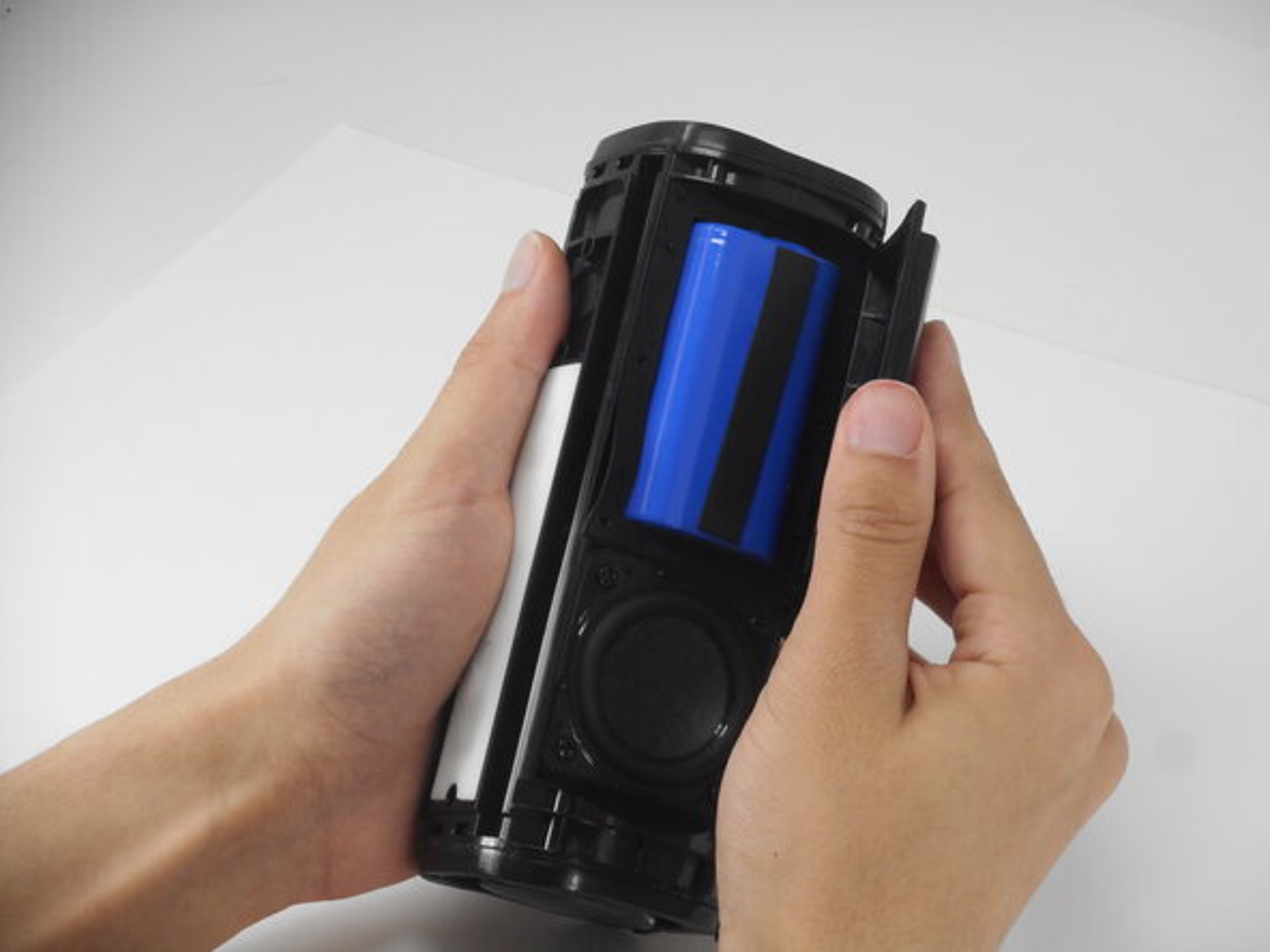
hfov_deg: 16.8
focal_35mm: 117
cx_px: 635
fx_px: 4293
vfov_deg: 12.7
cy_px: 476
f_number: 5.9
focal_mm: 20.9
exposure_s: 1/60
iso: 180
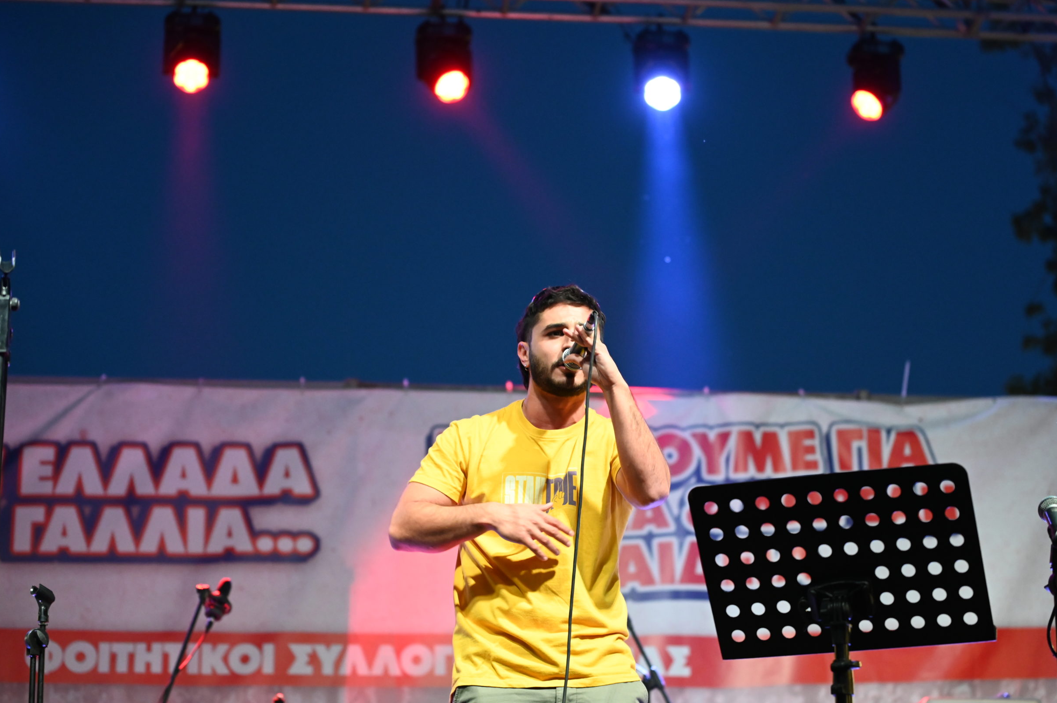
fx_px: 2171
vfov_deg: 18.4
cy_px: 338
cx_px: 546
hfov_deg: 27.4
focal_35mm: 74
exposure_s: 1/160
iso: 4500
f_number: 2.8
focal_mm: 70
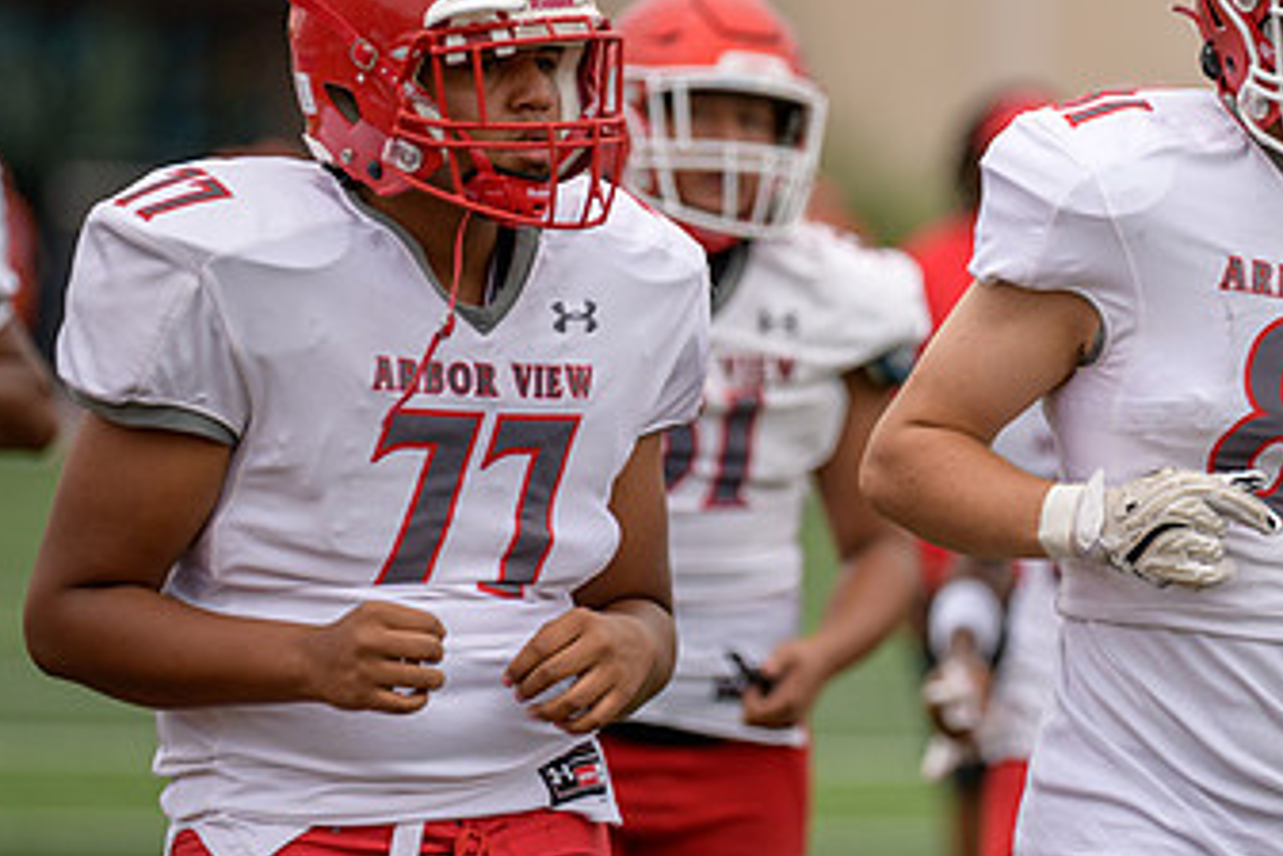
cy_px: 472
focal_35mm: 414
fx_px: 14753
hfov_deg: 5.0
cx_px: 1050
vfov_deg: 3.3
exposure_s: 1/500
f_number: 2.8
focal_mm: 240
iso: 180
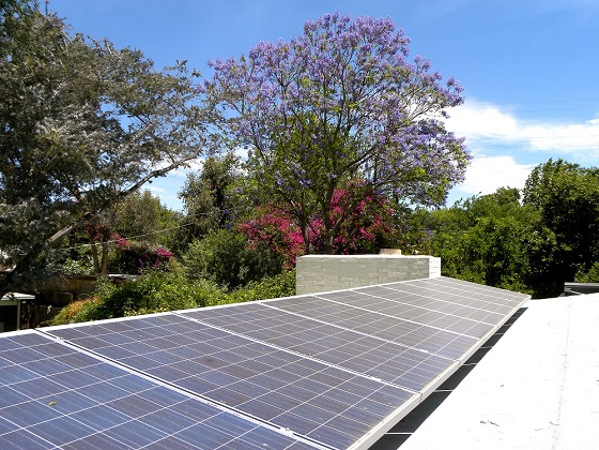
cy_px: 225
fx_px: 571
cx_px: 300
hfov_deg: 55.4
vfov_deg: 42.9
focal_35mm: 33
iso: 64
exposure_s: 1/300
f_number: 5
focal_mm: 5.9
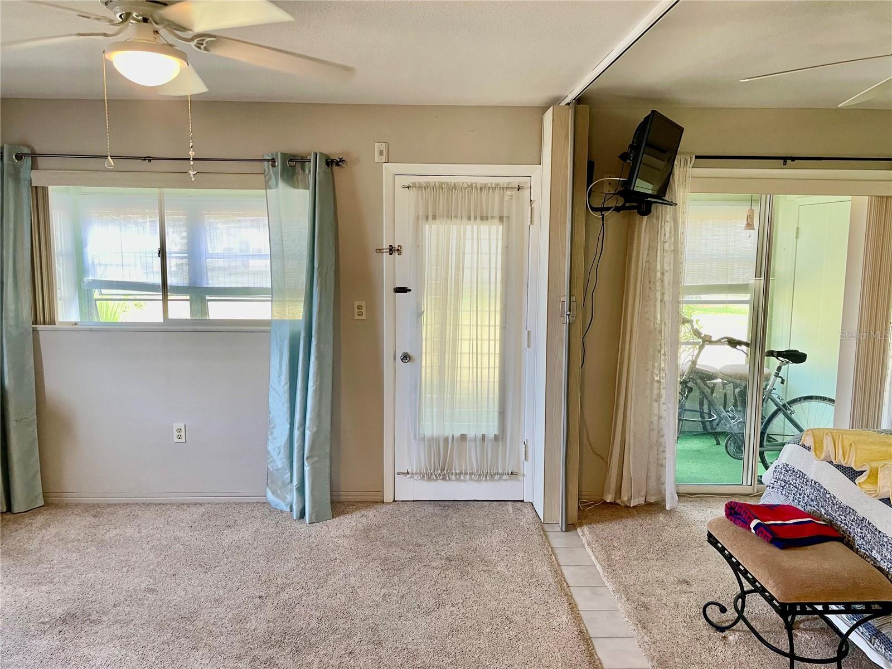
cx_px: 446
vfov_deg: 53.1
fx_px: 670
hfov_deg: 67.3
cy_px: 334
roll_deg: -0.3
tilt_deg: -6.6
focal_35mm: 26
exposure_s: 1/60
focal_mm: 4.2
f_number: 1.6
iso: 80
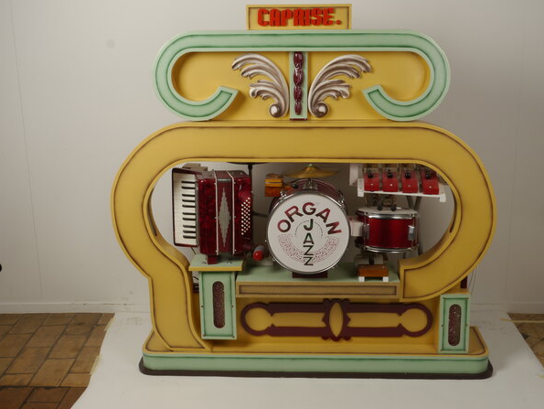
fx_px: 676
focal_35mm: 43
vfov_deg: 33.6
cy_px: 194
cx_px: 280
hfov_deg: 43.8
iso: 160
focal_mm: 20
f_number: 20
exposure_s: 1/25
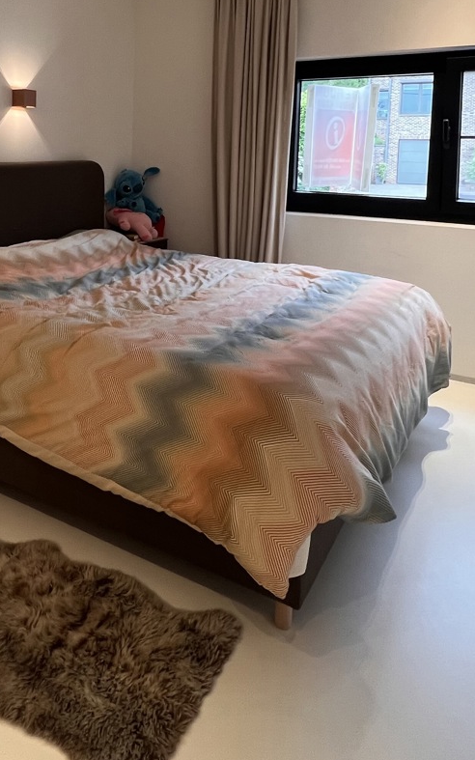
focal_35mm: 28
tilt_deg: -5.0
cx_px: 114
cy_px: 195
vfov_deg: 62.8
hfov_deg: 43.0
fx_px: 580
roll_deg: -1.1
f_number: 1.8
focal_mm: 1.57
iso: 160
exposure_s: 1/100
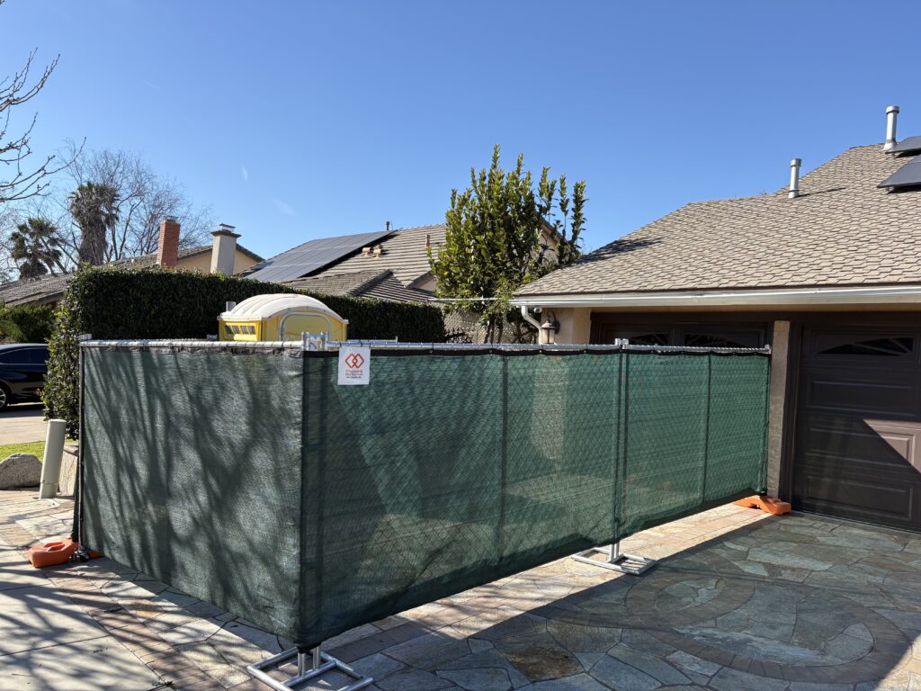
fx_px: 692
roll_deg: -4.8
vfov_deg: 53.1
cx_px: 460
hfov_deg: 67.3
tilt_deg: +2.2
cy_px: 346
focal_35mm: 26
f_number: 1.6
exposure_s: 1/1953
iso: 50
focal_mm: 5.96
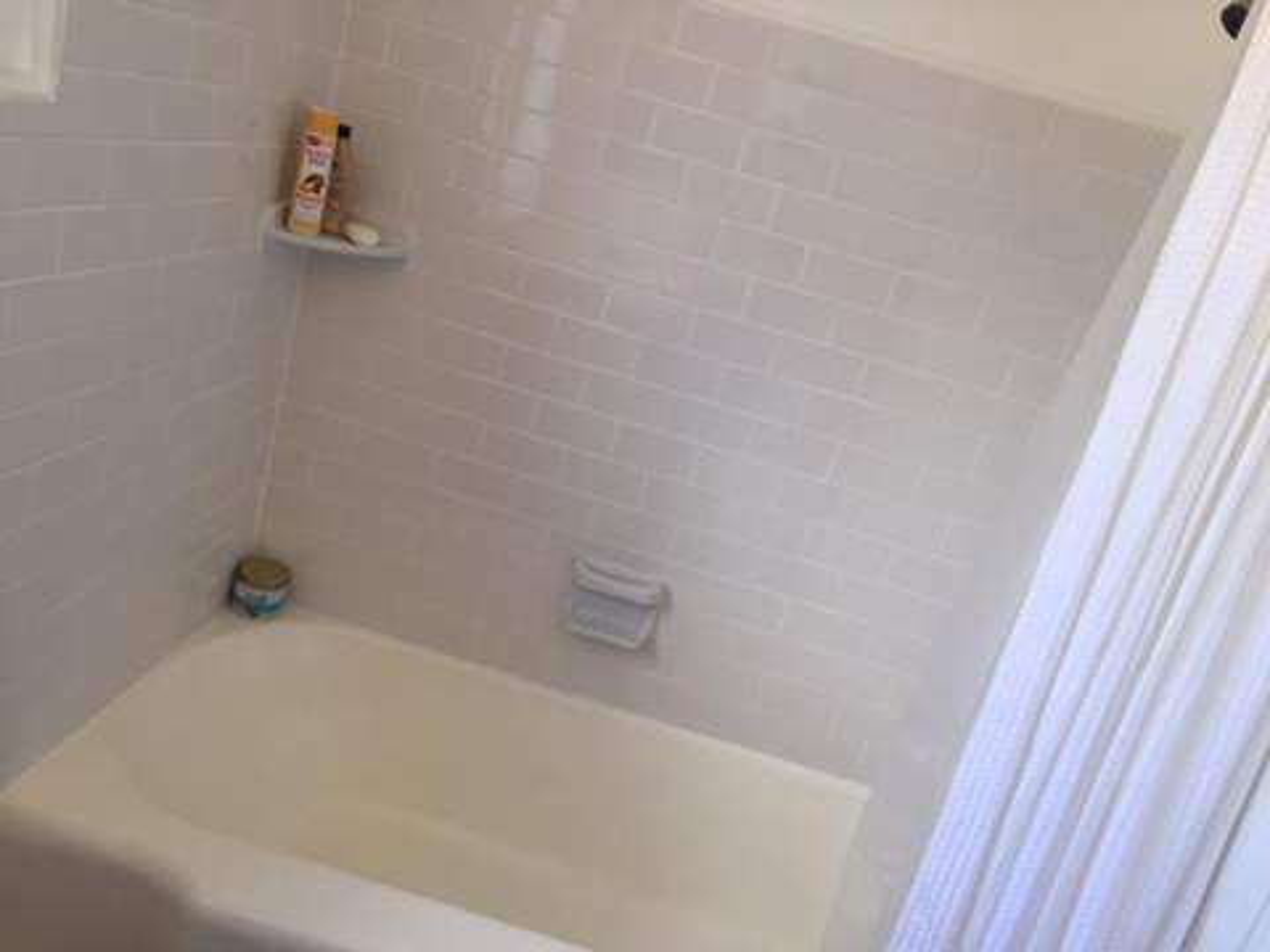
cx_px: 635
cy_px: 476
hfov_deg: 61.7
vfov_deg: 48.2
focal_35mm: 29
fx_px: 1064
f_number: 2.2
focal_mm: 4.15
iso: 40
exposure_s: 1/60
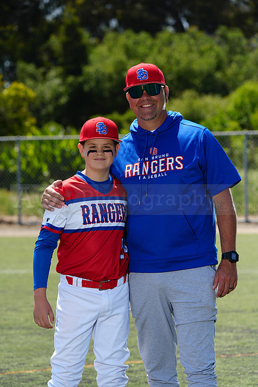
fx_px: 1504
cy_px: 194
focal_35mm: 140
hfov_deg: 9.8
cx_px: 129
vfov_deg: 14.7
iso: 50
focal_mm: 140
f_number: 5
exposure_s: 1/250
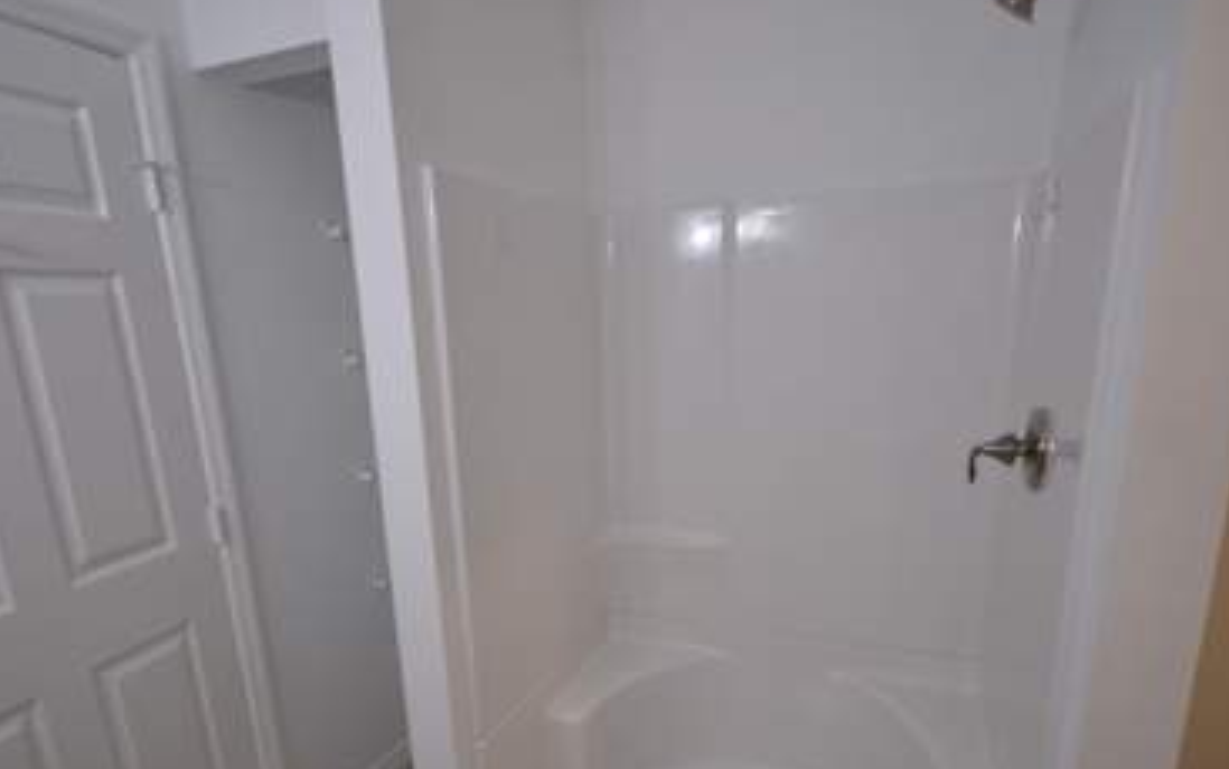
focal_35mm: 20
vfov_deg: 59.0
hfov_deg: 85.0
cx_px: 608
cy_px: 479
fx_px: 670
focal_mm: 10
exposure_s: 1/60
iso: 500
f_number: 4
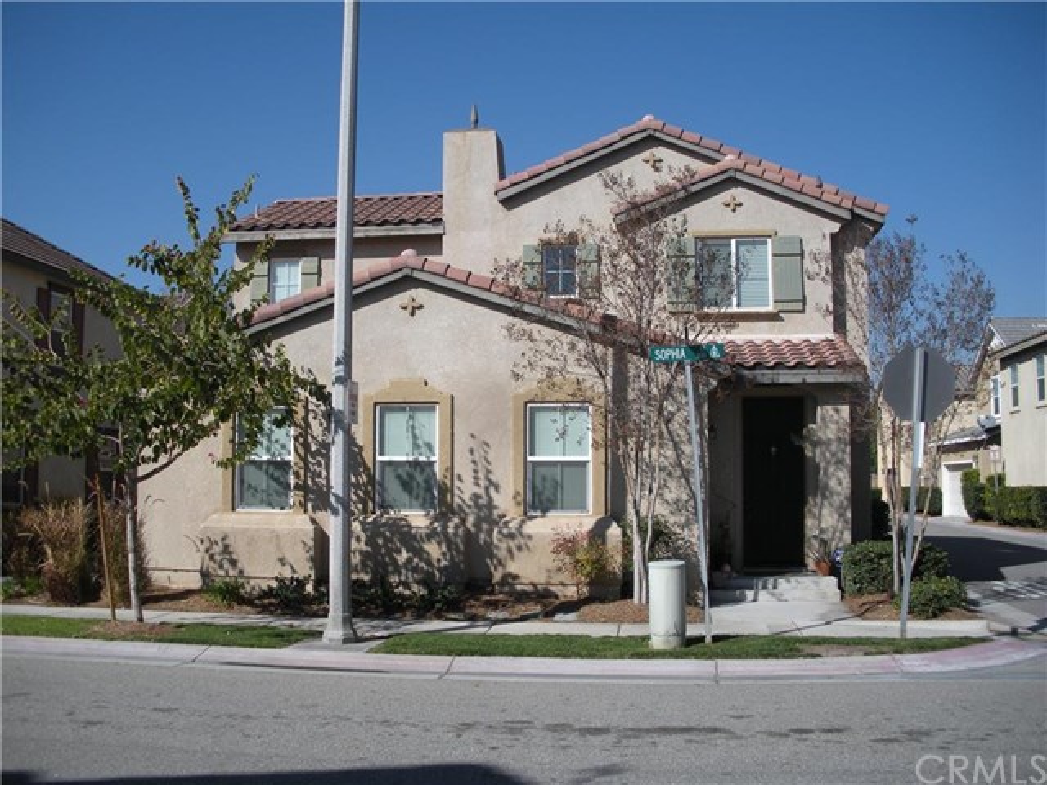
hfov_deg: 51.4
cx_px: 524
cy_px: 392
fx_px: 1089
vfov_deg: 39.7
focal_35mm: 36
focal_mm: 6.3
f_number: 3.5
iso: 64
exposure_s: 1/850
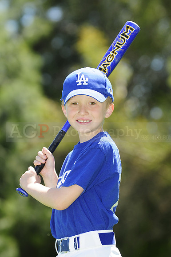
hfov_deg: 6.1
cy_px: 128
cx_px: 86
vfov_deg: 9.2
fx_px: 1608
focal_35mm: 225
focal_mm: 150
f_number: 4
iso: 200
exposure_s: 1/640
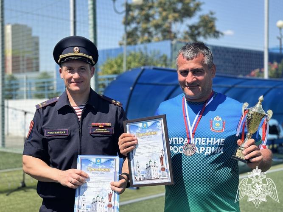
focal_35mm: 48
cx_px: 142
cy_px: 106
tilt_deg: +1.3
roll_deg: -0.3
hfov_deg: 39.7
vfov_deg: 30.3
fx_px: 392
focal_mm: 6.86
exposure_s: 1/4367
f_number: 1.78
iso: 100
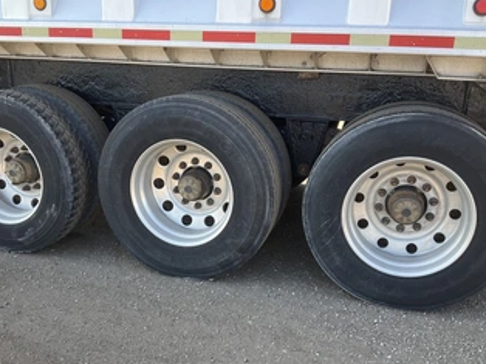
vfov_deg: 38.5
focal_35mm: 37
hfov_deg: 50.1
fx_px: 519
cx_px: 228
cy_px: 211
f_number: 1.8
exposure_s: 1/171
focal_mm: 3
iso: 20
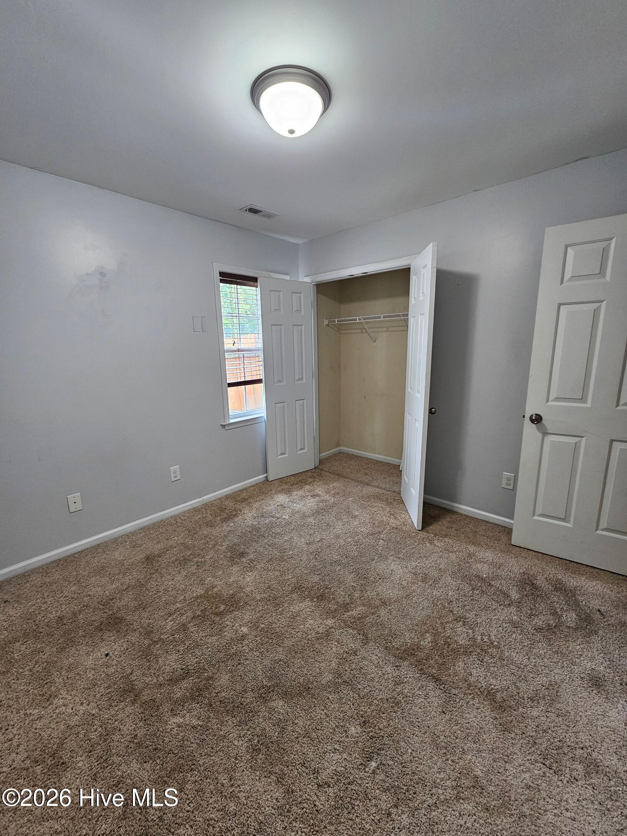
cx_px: 314
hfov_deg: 89.9
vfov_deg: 106.2
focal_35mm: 13
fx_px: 314
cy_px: 418
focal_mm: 2.2
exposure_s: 1/60
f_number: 2.2
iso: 200
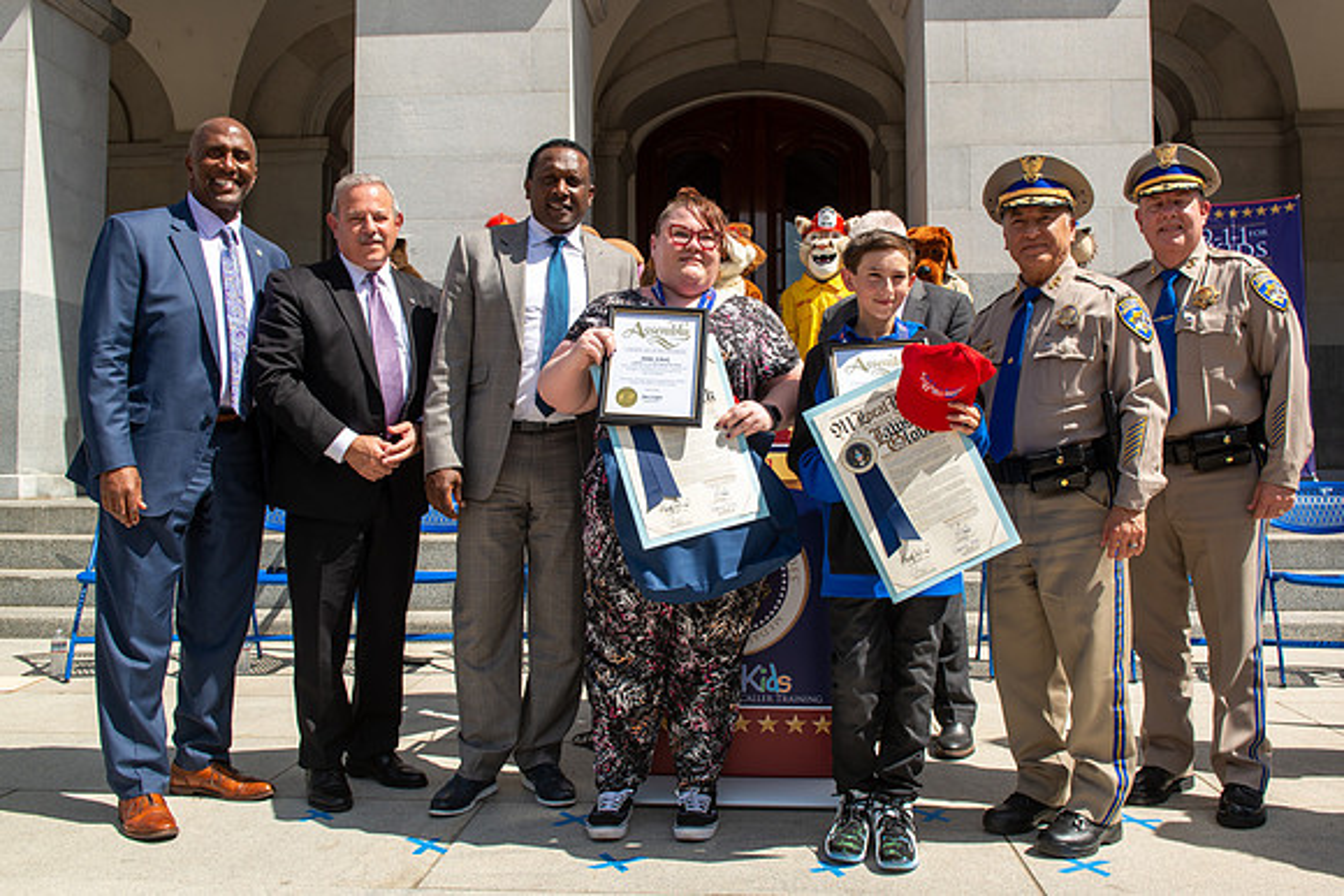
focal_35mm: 31
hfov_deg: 60.3
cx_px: 701
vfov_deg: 42.4
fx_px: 1156
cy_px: 433
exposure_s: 1/250
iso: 100
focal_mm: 27
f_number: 8
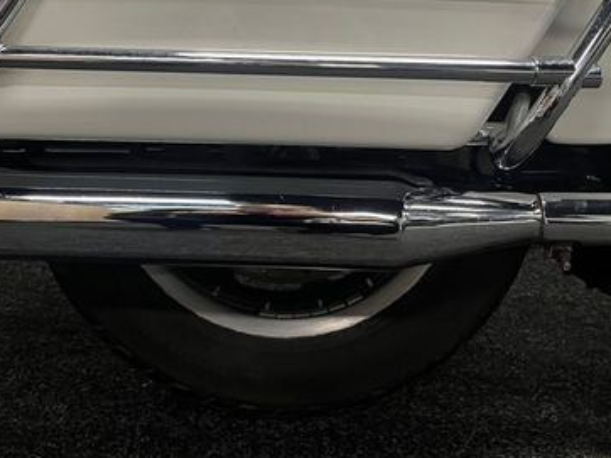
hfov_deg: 41.1
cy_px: 68
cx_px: 246
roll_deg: -0.5
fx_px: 811
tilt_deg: -8.2
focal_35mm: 46
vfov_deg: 30.4
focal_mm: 5.1
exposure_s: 1/50
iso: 125
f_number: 1.6
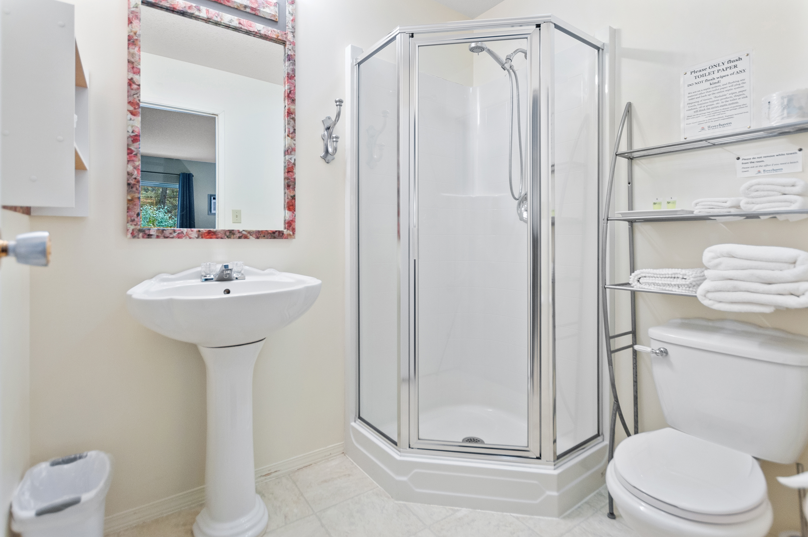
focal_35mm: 16
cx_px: 404
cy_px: 268
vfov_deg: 71.9
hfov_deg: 95.0
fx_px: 370
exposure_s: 1/40
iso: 200
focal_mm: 11
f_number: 4
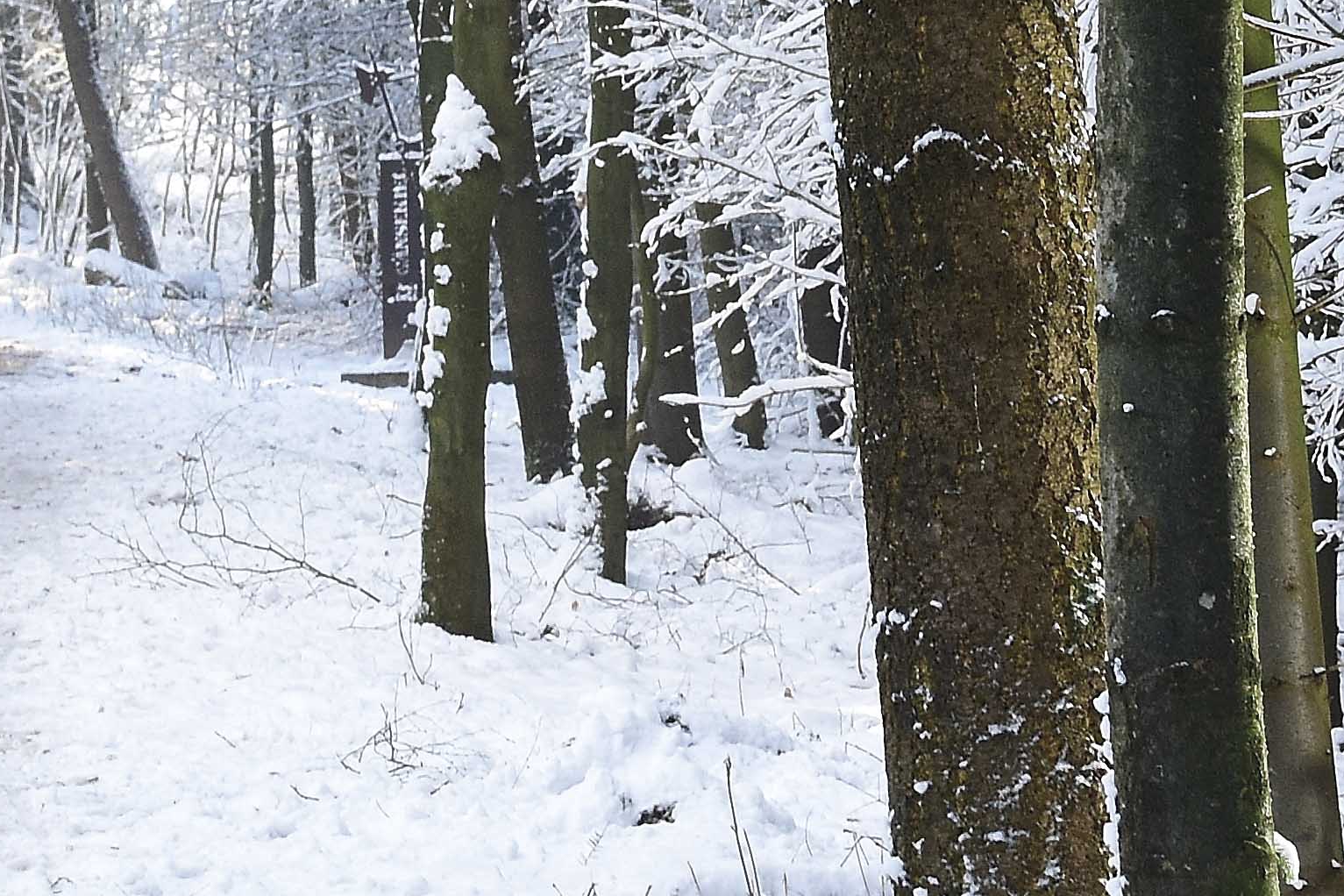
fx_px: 10079
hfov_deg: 7.6
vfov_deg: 5.1
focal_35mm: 270
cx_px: 898
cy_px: 181
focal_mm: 46
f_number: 9
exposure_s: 1/30
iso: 400
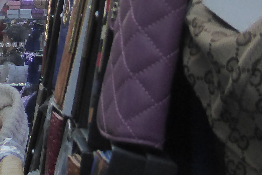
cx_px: -43
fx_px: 1172
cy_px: -49
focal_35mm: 161
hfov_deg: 12.5
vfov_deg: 8.4
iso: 320
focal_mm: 8.4
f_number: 4
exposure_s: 1/100
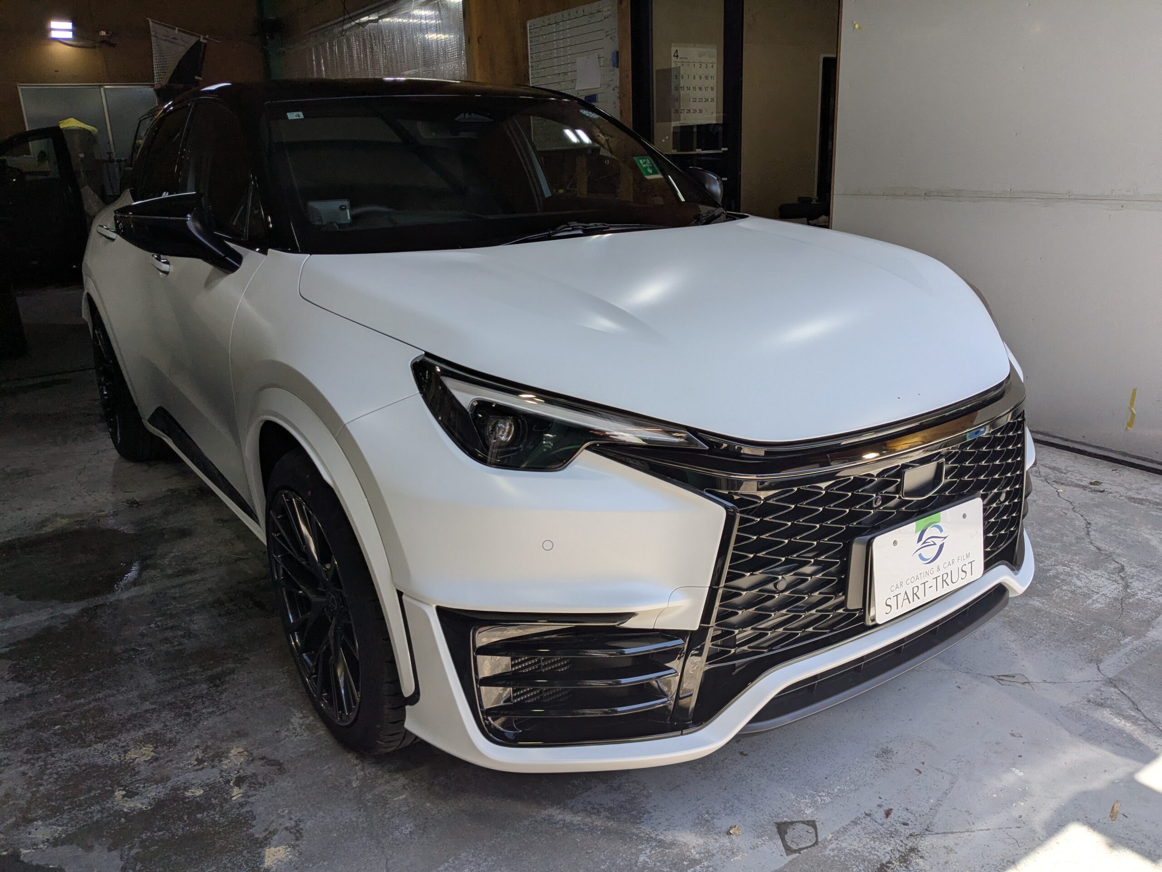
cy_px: 436
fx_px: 906
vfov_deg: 51.4
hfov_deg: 65.3
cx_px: 581
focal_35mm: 27
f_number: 1.73
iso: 48
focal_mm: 4.38
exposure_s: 1/731
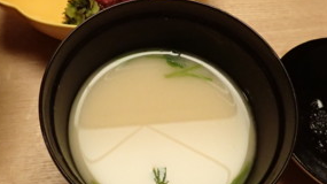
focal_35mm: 43
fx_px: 373
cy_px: 70
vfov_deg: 27.6
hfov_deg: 47.1
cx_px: 131
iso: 800
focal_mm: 4.5
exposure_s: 1/125
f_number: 2.8
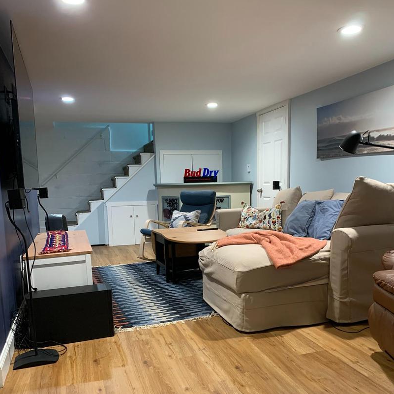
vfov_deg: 52.1
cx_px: 197
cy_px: 241
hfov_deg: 52.5
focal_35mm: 31
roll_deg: +2.1
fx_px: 399
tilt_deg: -7.3
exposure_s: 1/40
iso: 250
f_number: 1.8
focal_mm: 4.25
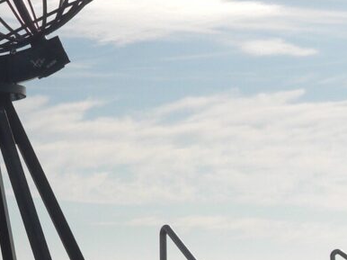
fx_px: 1943
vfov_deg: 7.6
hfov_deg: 10.0
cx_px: -75
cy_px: 74
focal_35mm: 194
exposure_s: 1/320
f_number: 9.7
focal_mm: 9.1
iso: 50
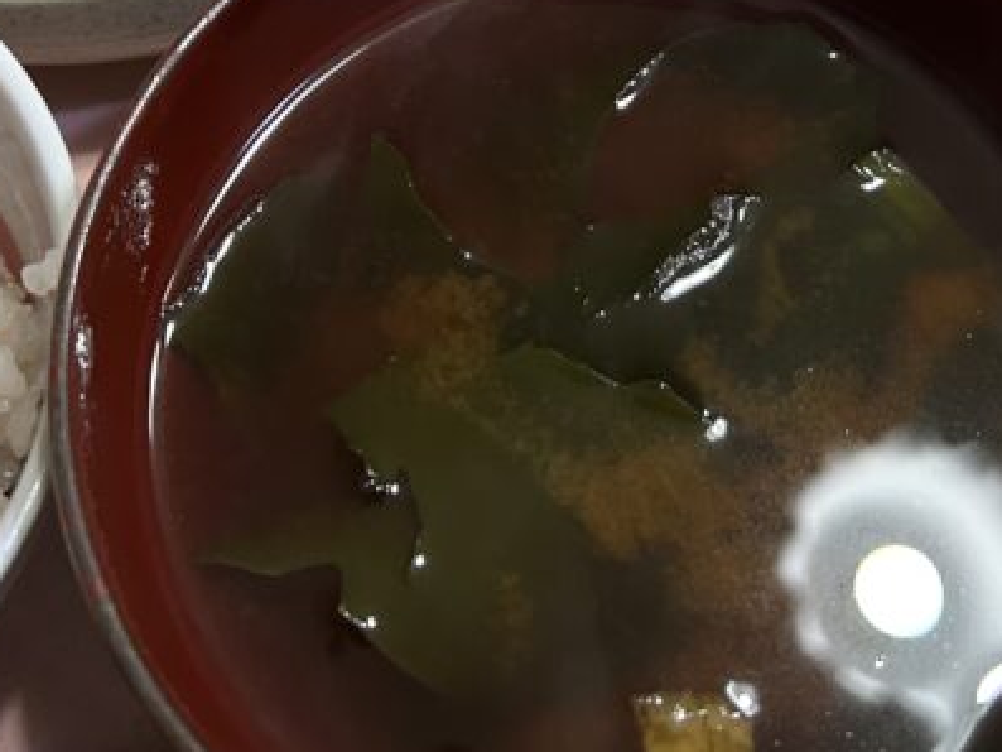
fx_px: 1940
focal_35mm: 67
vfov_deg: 21.2
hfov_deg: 28.9
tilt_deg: -62.6
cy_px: 5
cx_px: 573
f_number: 1.5
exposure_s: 1/60
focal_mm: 5.7
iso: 200
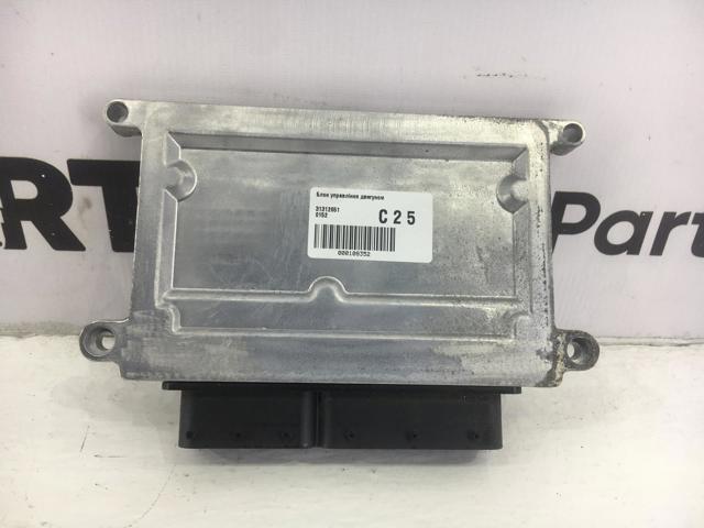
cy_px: 264
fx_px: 590
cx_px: 352
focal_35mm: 29
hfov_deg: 61.7
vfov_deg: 48.2
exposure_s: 1/50
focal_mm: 4.15
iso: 25
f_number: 2.2
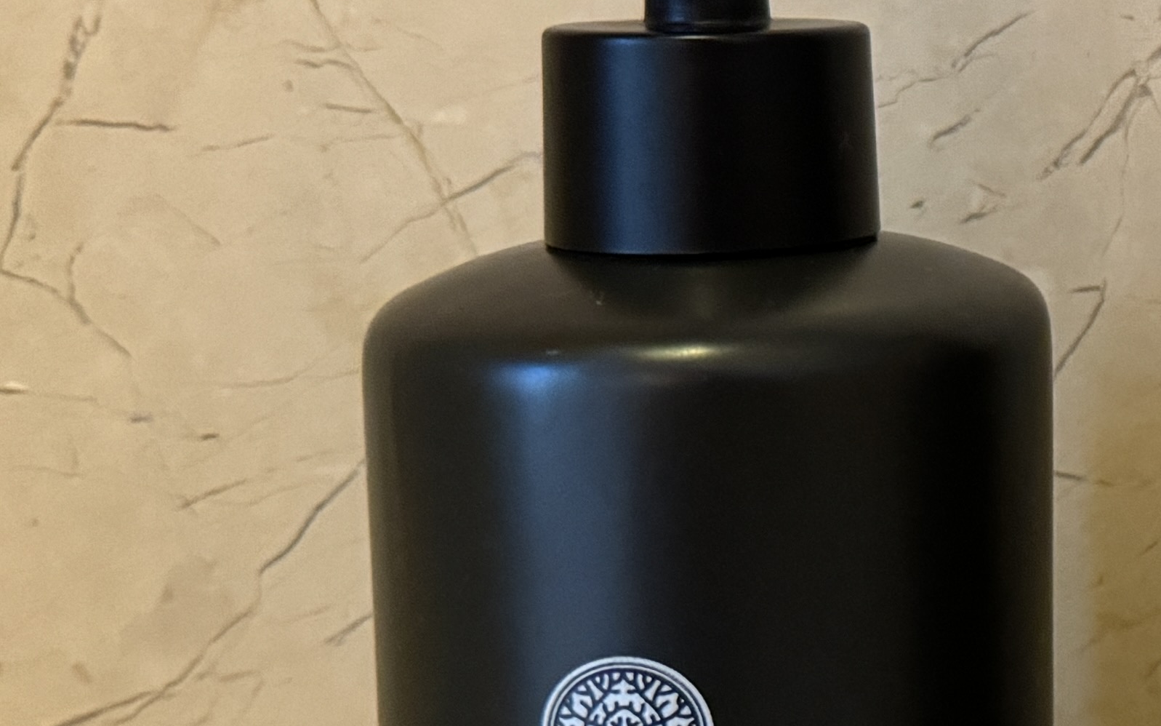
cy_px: 159
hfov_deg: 19.7
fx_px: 2879
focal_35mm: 91
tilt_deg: -5.4
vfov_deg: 14.3
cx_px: 1751
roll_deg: -0.1
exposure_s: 1/50
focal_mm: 6.86
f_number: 1.78
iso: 640
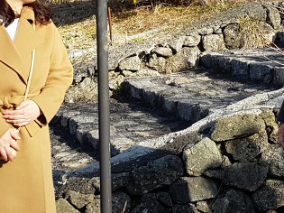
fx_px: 517
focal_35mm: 63
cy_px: 15
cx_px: 163
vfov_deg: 22.6
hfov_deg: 30.7
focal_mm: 4.3
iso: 40
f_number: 1.7
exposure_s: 1/896
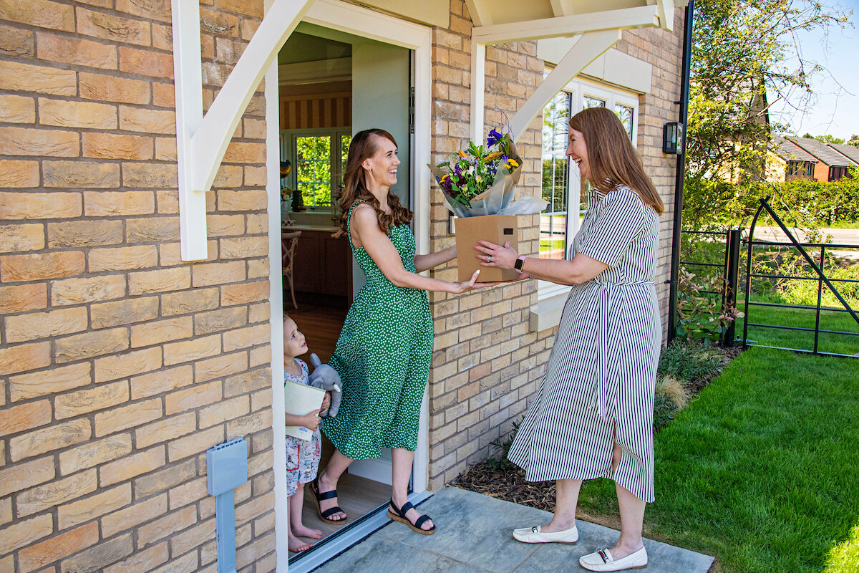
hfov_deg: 60.3
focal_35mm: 31
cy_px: 286
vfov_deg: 42.3
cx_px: 430
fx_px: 740
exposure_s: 1/800
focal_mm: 31
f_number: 7.1
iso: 800
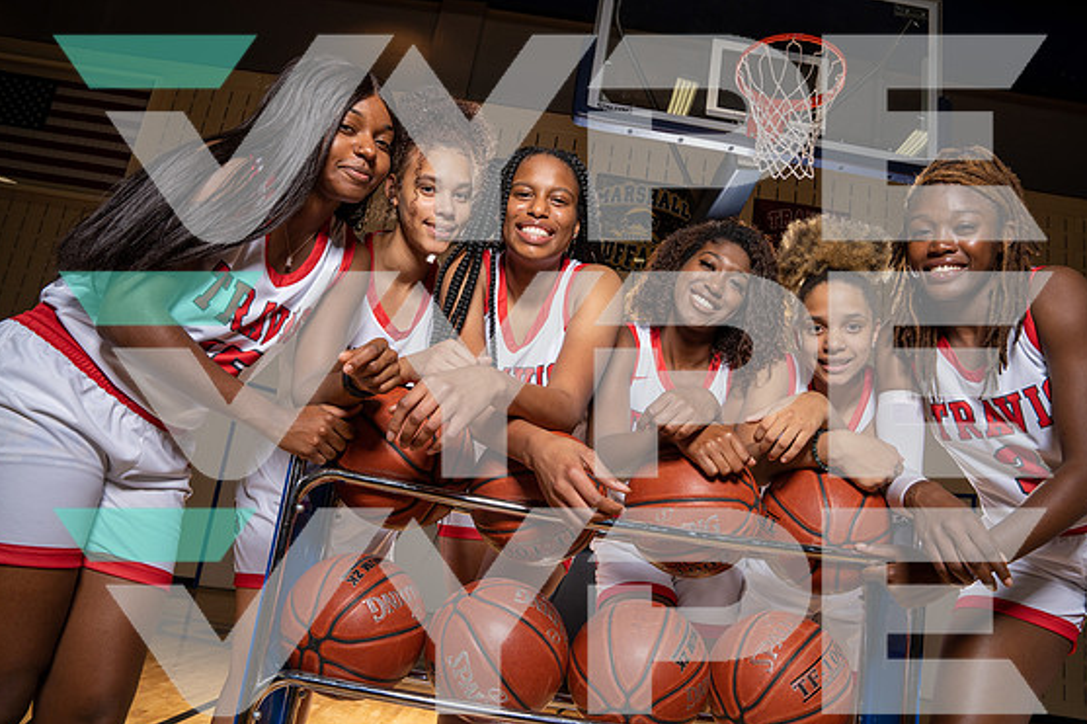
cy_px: 376
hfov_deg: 71.5
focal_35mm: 25
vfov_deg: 51.2
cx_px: 556
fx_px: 755
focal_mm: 24
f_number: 8
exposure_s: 1/250
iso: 400
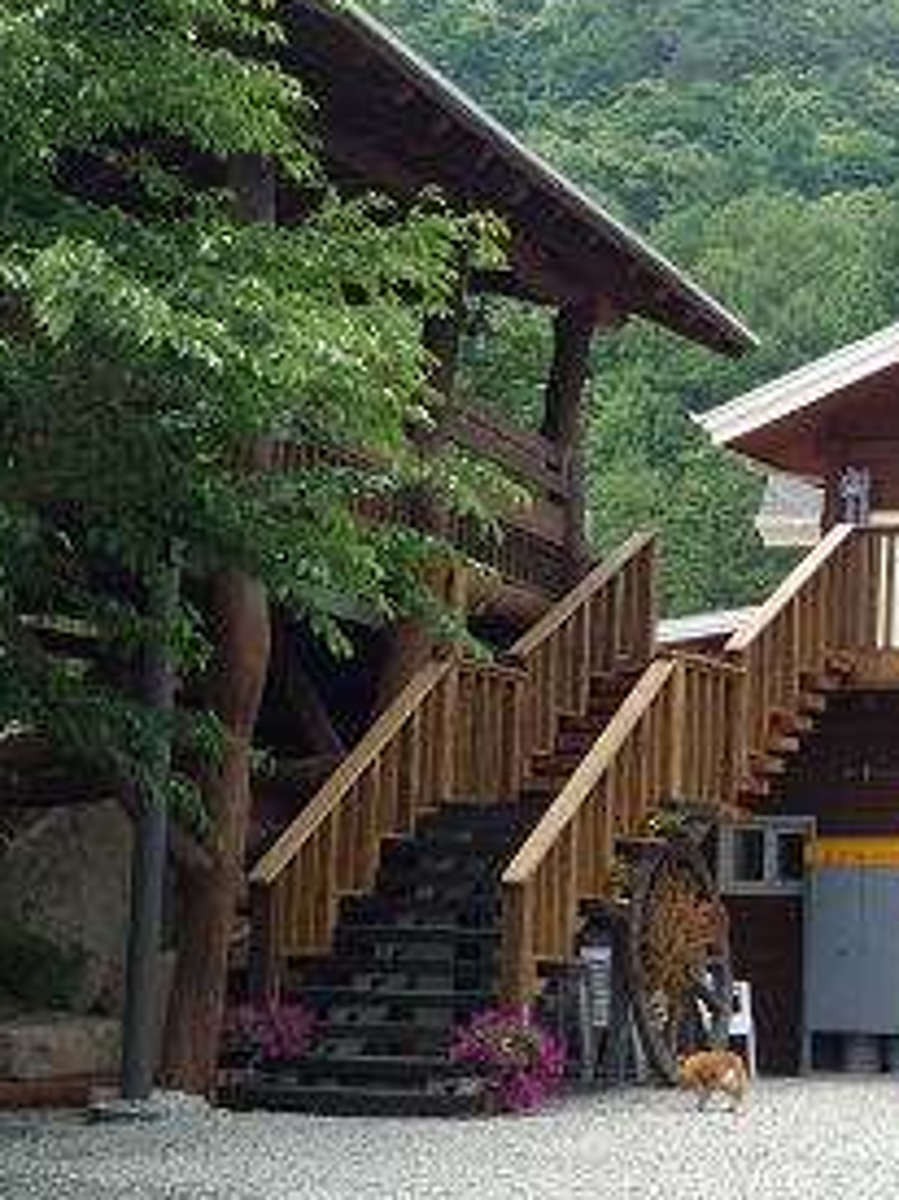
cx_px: 973
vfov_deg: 19.6
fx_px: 3465
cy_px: 493
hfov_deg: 14.5
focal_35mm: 100
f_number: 4.3
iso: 100
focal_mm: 8.8
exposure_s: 1/320
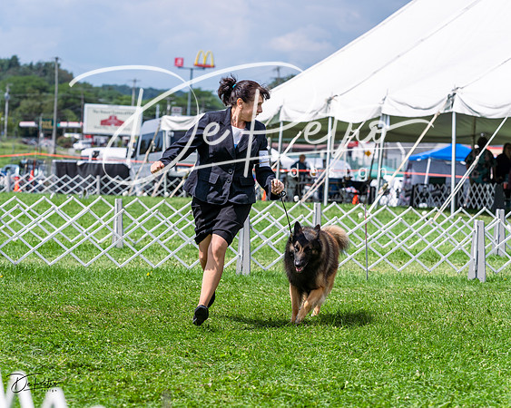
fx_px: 1890
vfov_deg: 12.3
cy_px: 204
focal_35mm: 125
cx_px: 256
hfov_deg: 15.4
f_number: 5
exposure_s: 1/1000
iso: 100
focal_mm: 111
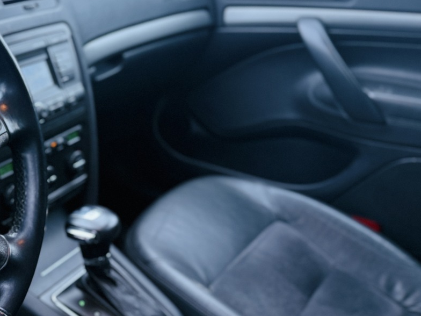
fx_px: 596
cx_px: 4
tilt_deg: -24.4
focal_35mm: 49
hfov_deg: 35.4
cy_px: 148
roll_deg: -0.4
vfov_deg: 29.7
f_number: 1.78
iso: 200
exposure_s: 1/78
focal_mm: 6.76
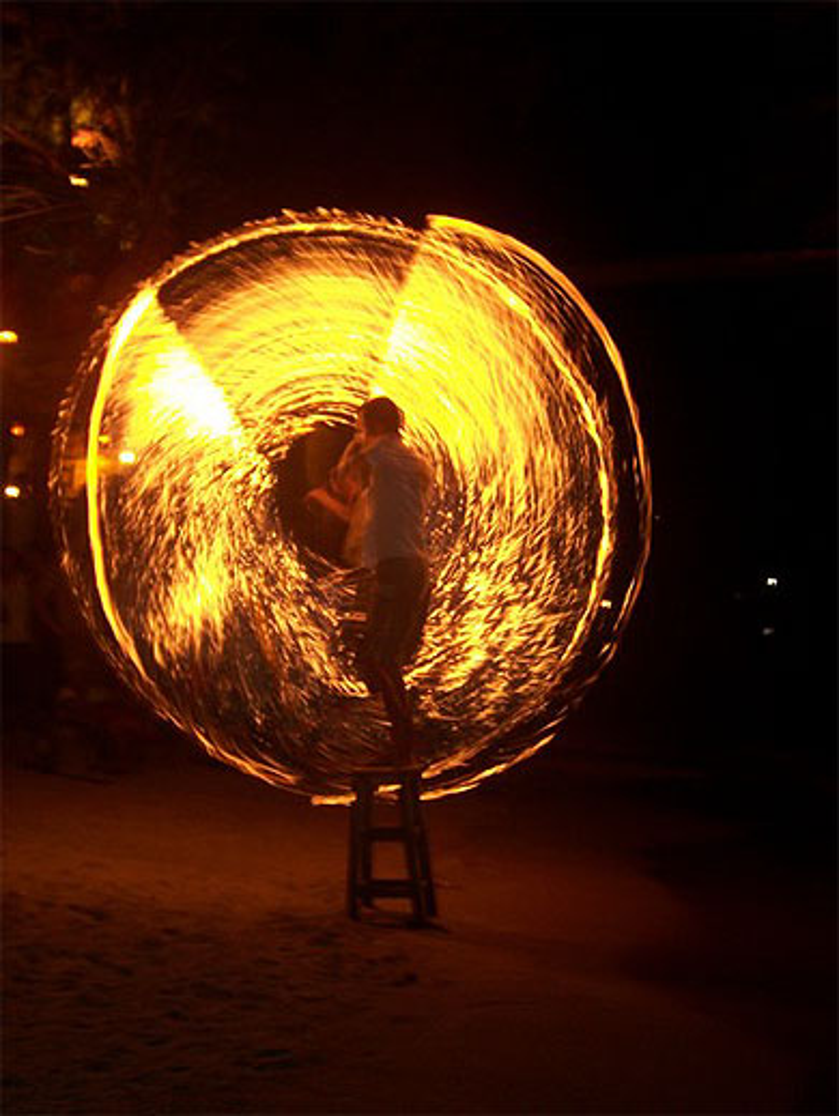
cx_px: 420
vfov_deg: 34.3
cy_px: 558
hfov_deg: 26.1
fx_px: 1807
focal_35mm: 56
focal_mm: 9.3
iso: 100
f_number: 3.4
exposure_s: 1/2
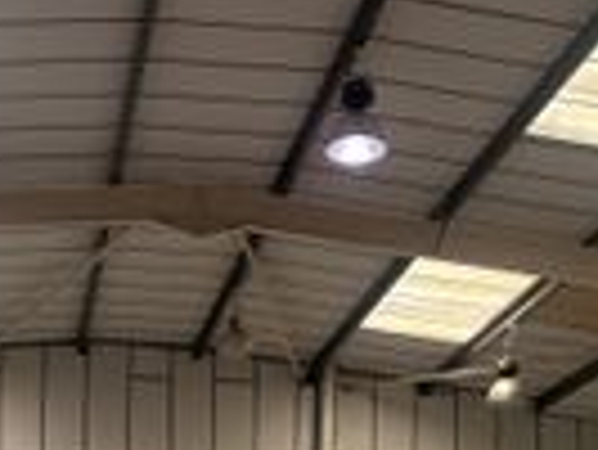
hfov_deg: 24.7
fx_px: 1349
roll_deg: -0.6
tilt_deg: +0.5
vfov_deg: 17.3
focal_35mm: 78
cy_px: 644
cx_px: 144
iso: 100
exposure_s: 1/100
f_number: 1.5
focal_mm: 5.7
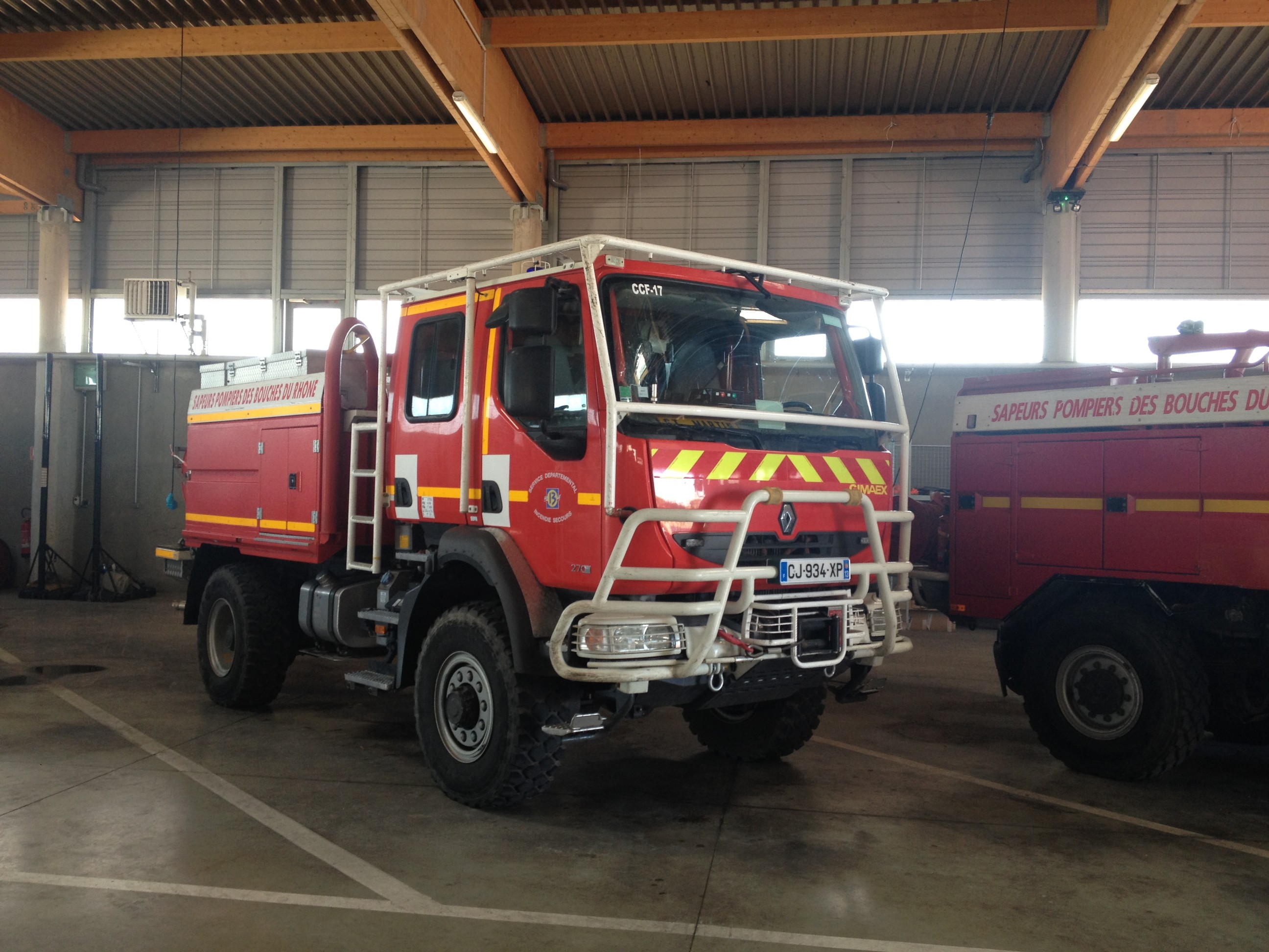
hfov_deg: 52.6
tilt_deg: -1.4
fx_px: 1283
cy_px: 476
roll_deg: -1.7
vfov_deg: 40.7
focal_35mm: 35
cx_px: 634
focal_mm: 4.28
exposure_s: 1/20
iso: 50
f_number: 2.4
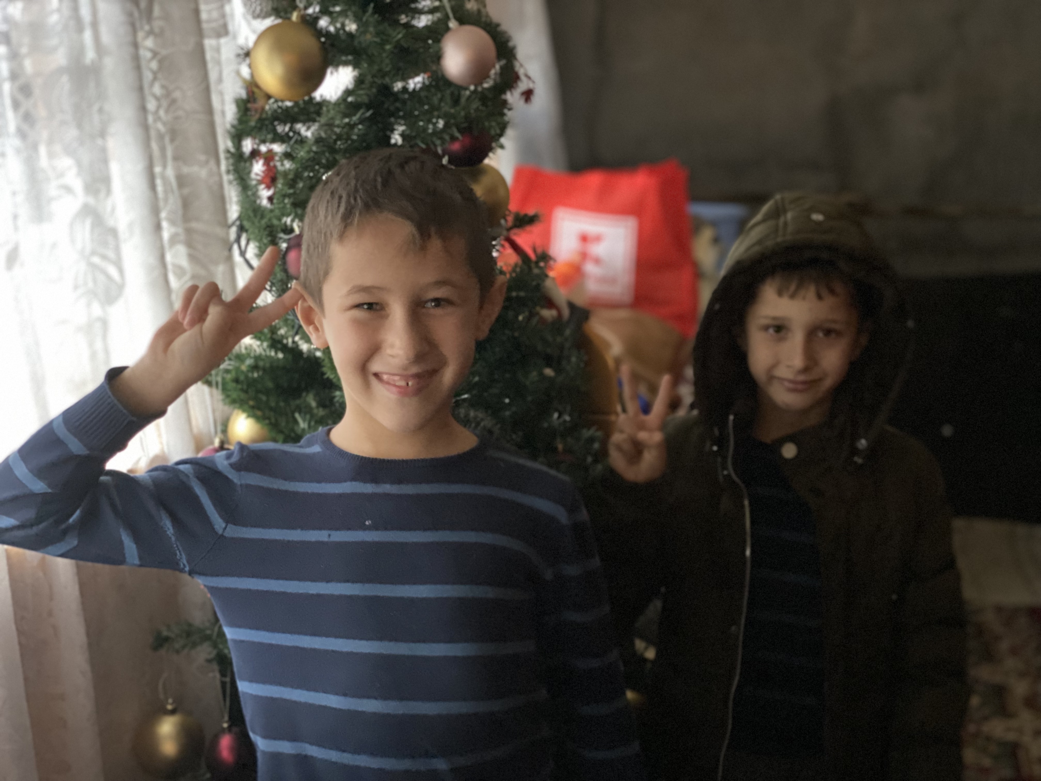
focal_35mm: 52
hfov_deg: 36.8
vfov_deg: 28.0
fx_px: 1564
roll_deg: -1.0
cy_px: 390
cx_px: 520
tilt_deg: -11.8
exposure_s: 1/14
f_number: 2
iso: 800
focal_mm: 6
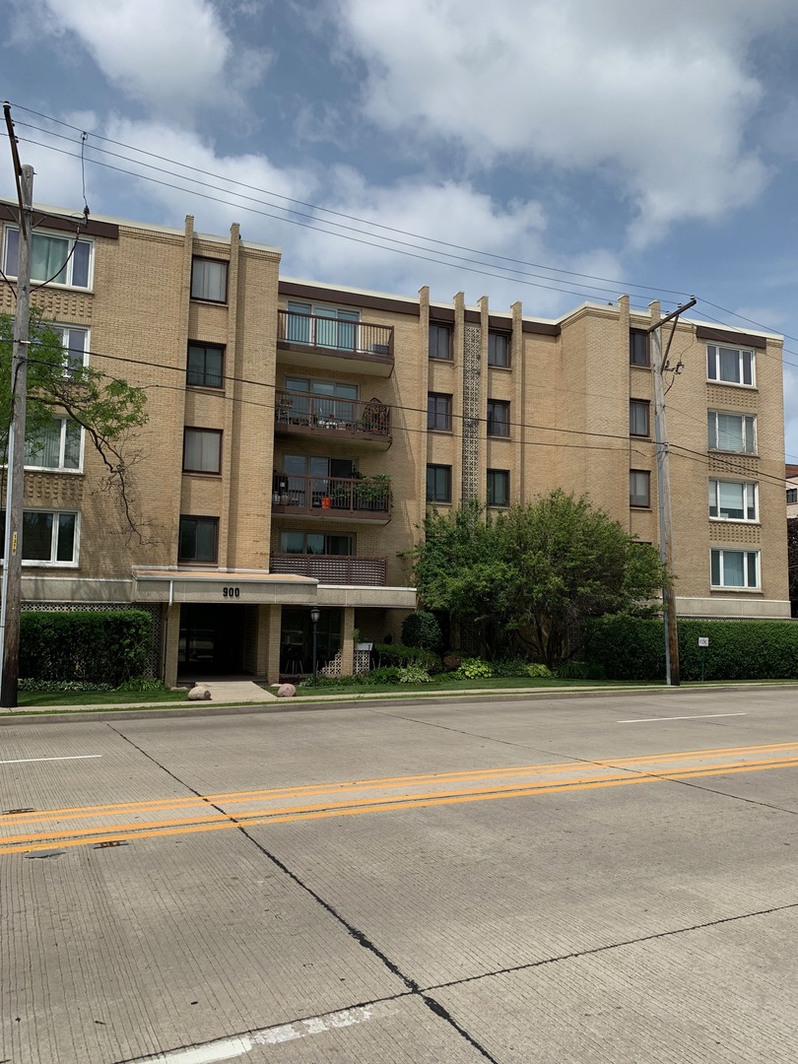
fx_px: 799
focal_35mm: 26
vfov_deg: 67.3
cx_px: 399
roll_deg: -1.2
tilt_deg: +4.0
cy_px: 532
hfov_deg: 53.1
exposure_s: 1/3521
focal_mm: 4.25
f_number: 1.8
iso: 25
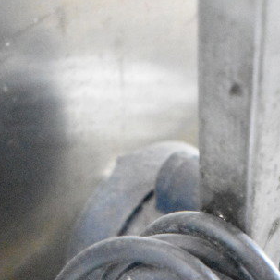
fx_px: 705
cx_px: 228
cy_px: 377
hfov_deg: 22.1
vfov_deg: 20.3
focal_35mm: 77
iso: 25600
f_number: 3.8
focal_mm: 20
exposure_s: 1/13
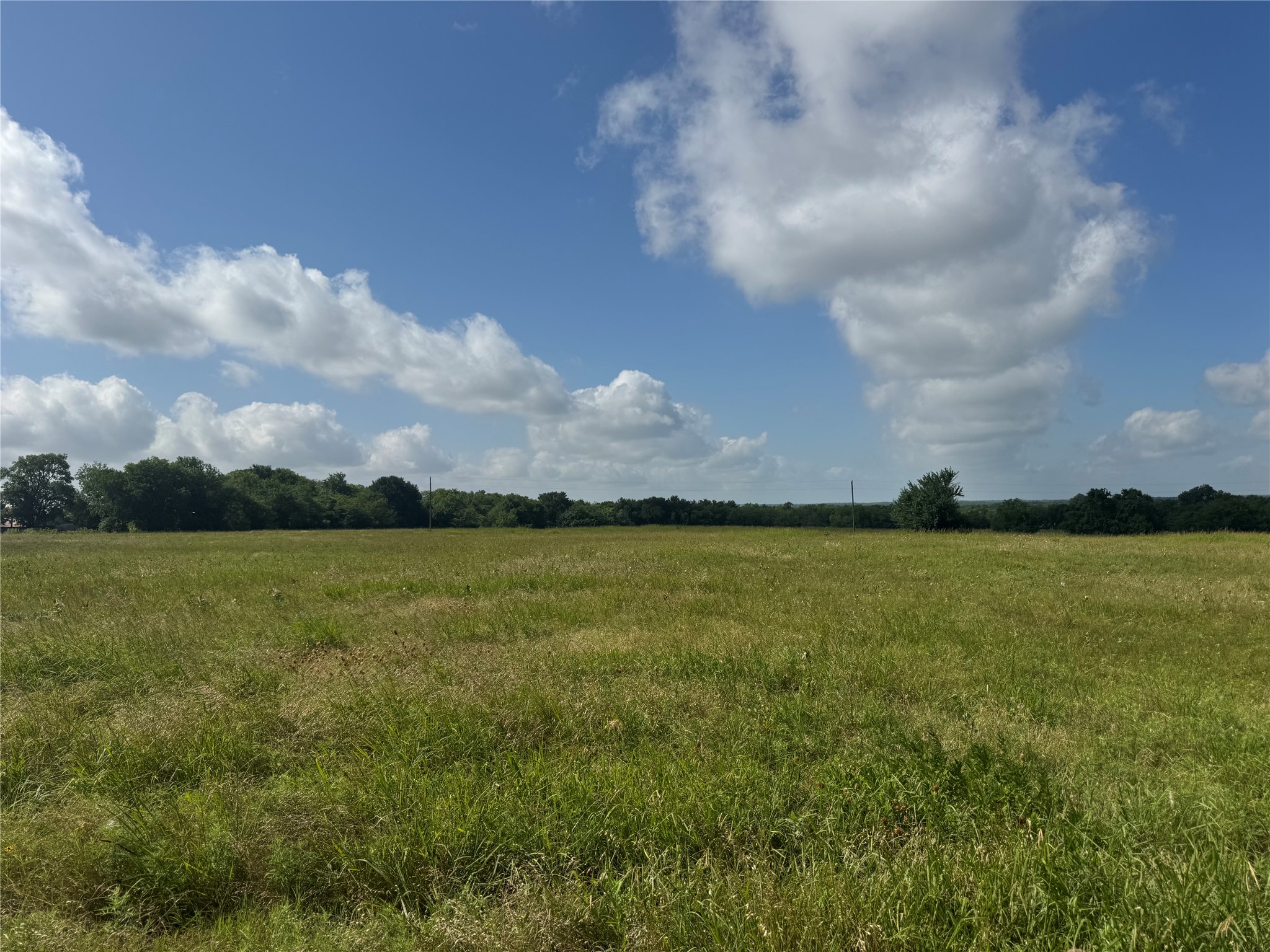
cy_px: 476
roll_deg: +1.0
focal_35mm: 24
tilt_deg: +2.1
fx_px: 881
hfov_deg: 71.6
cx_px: 635
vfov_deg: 56.8
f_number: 1.78
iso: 80
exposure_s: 1/7937
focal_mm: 6.76
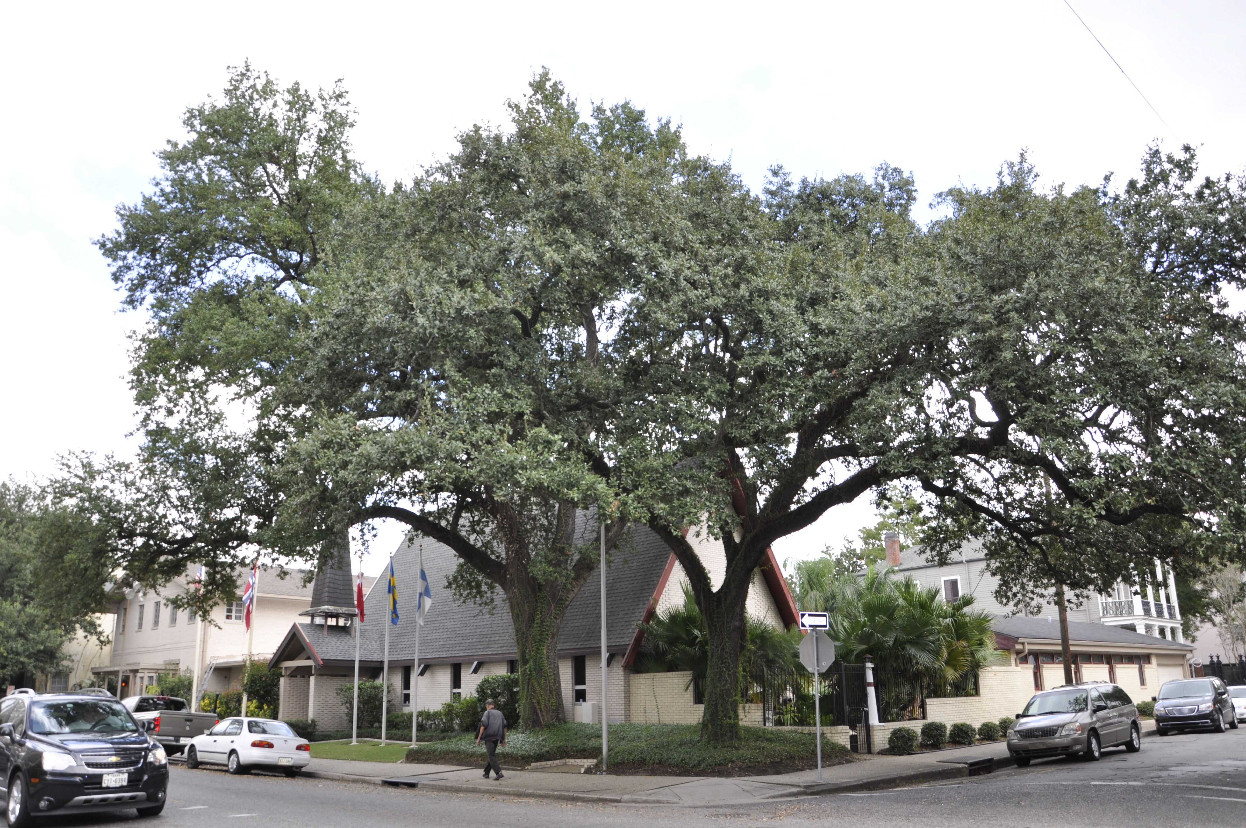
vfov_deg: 47.8
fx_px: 933
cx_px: 623
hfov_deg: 67.4
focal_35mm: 27
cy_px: 414
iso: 200
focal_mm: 18
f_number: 7.1
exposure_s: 1/200
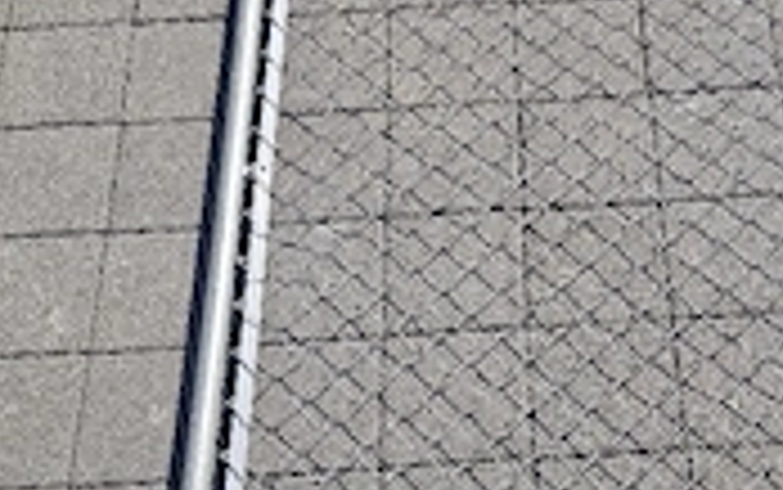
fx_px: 1196
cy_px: 409
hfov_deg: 35.4
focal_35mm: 56
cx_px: 590
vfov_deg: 22.8
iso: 50
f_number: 1.8
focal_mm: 5.54
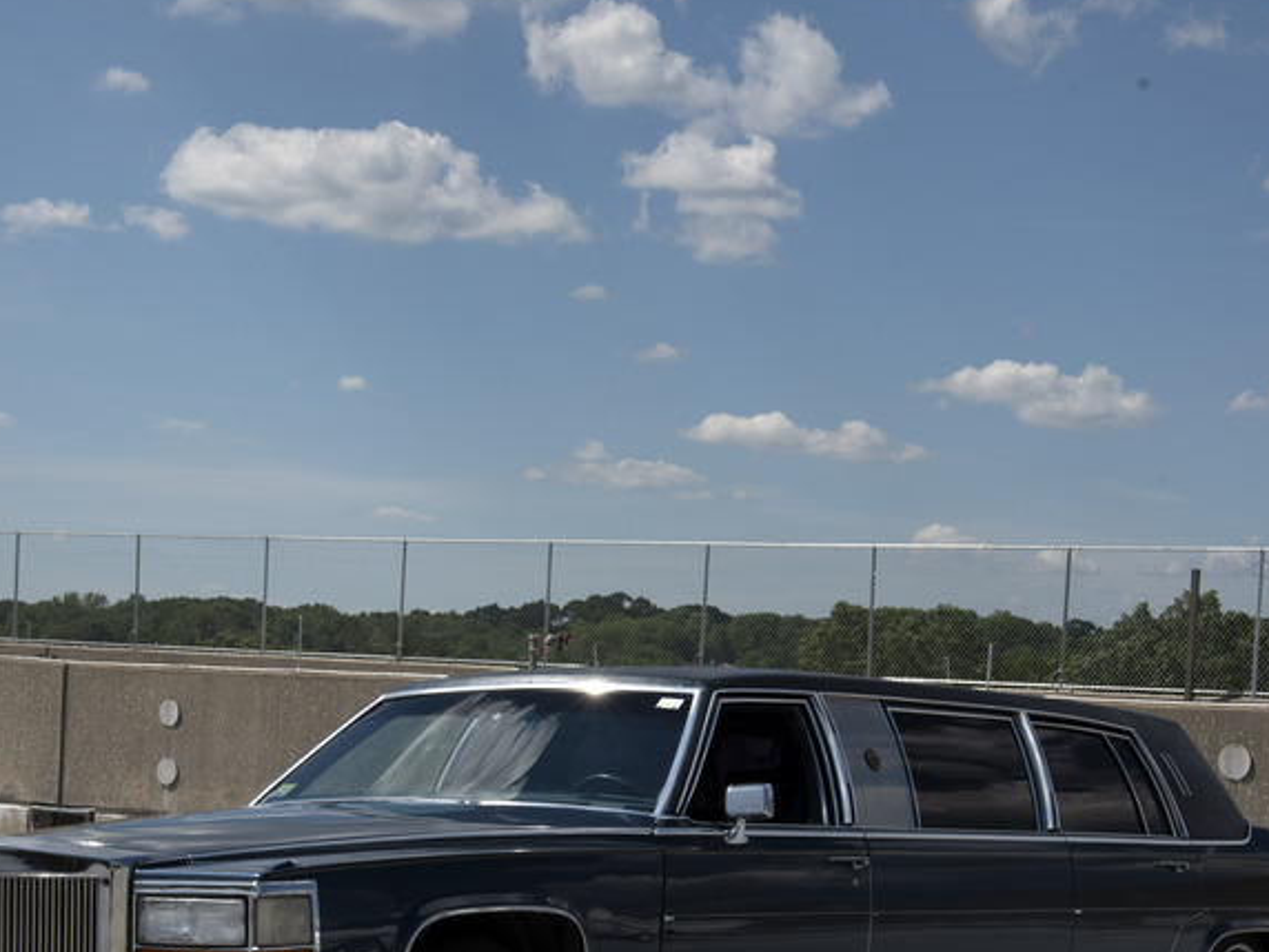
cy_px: 725
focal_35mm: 84
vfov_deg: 17.5
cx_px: 666
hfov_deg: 23.3
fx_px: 3079
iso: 100
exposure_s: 1/200
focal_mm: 50
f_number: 13
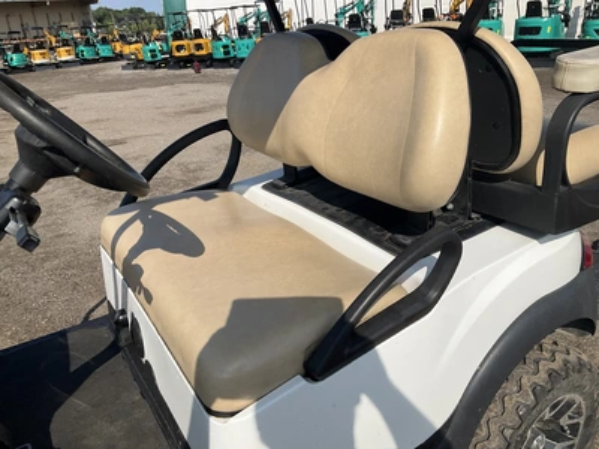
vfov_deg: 48.2
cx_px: 300
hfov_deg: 61.7
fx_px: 502
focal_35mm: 29
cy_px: 224
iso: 25
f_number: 1.8
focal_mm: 3
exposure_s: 1/3322
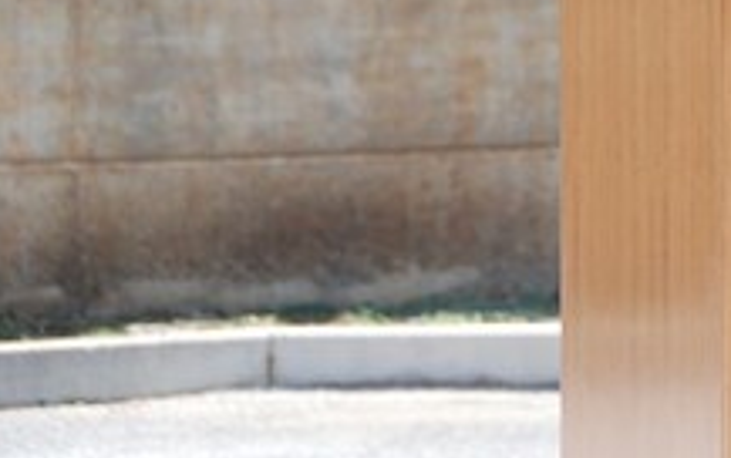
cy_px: -172
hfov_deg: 6.5
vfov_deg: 4.1
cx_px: 1000
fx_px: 6328
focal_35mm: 317
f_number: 5.3
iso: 200
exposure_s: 1/250
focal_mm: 75
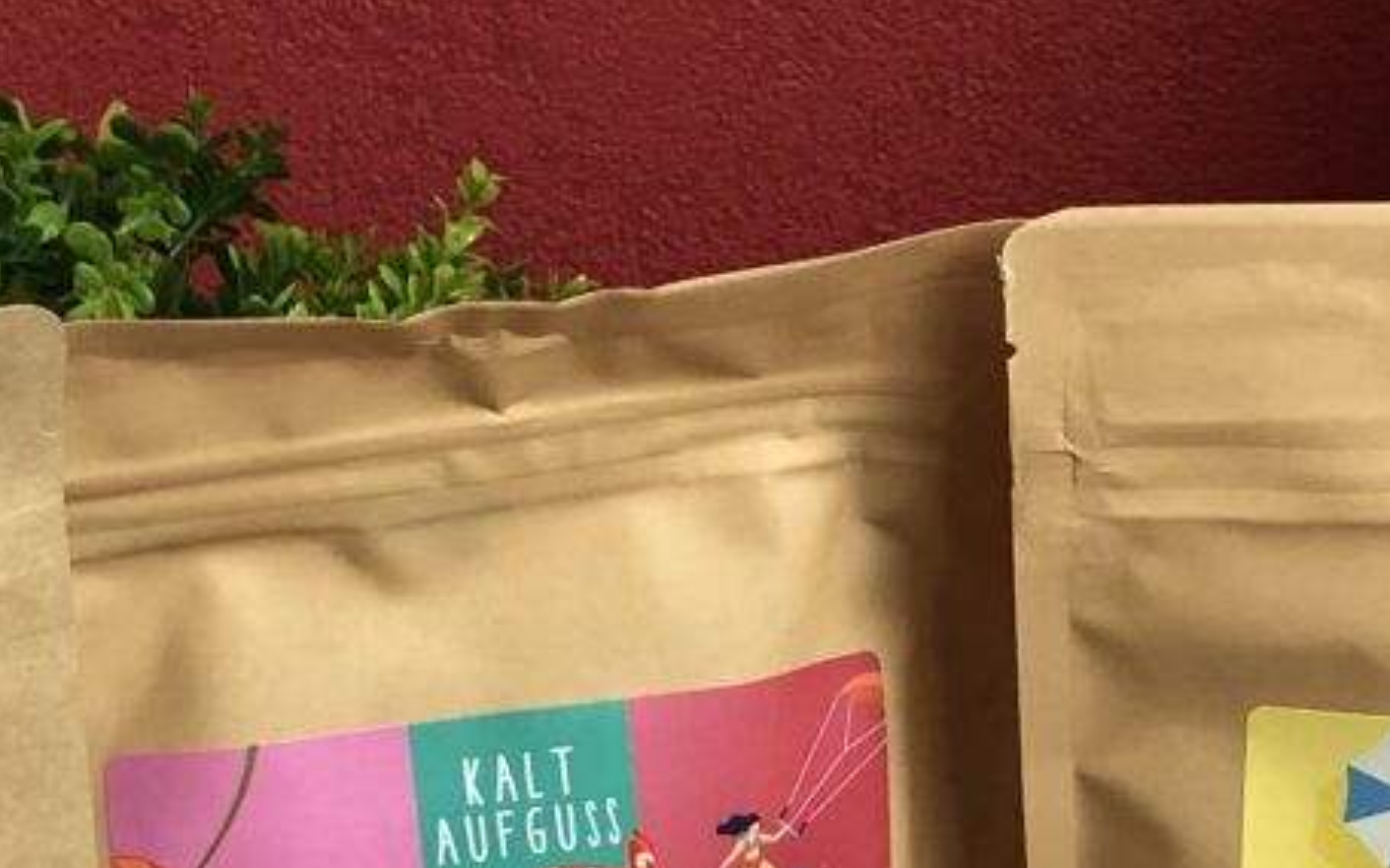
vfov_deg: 12.8
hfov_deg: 20.8
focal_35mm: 100
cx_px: 866
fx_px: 3788
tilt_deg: -32.2
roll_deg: -0.1
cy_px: 965
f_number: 1.8
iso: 40
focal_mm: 3.99
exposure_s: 1/17
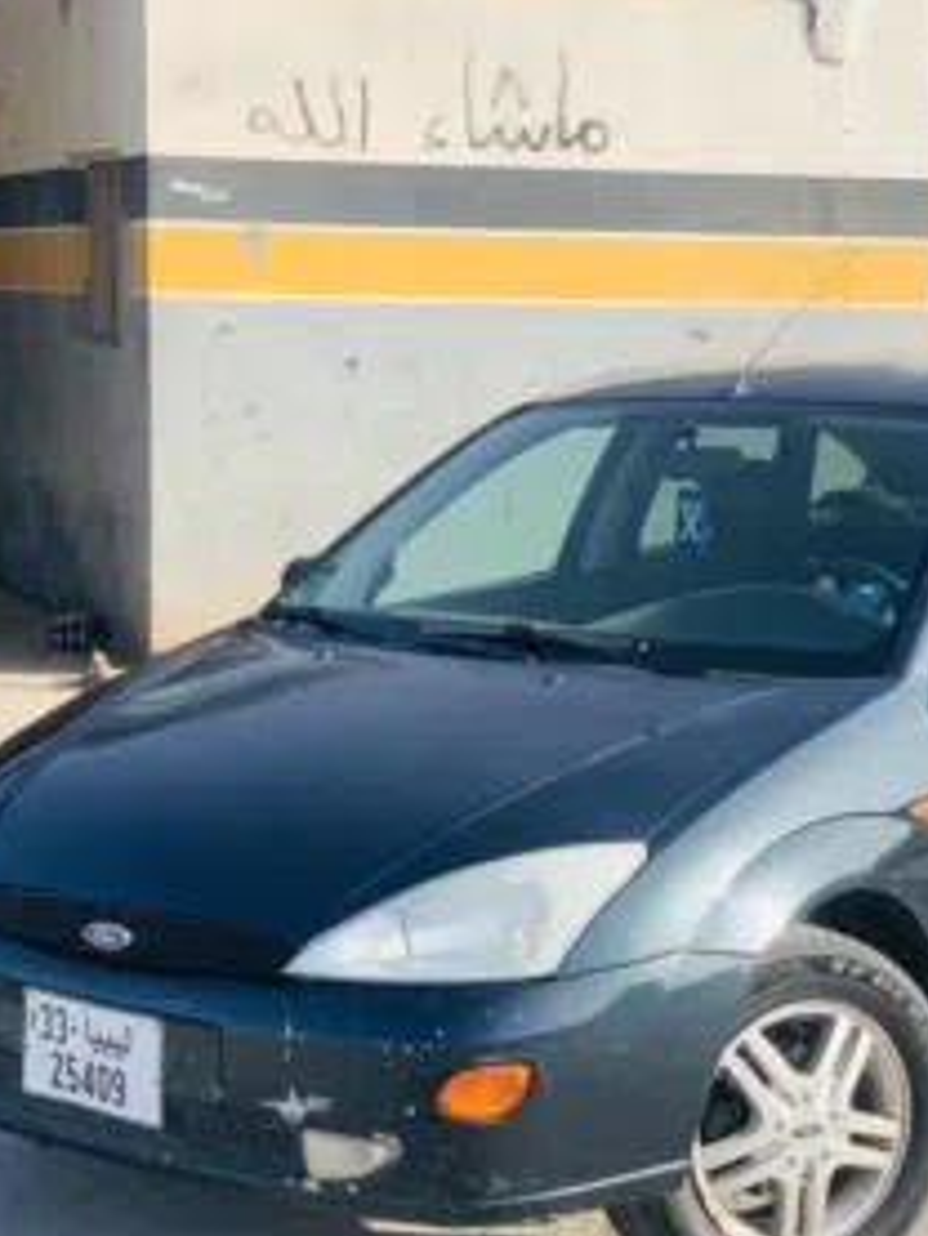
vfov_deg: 25.9
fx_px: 2679
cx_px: 335
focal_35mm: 75
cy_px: 812
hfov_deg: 19.6
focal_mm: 6
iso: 16
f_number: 2.4
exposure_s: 1/539
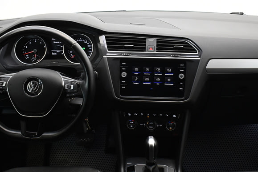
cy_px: 76
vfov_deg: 31.9
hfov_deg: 46.3
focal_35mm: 42
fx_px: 301
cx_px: 143
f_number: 3.5
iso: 1400
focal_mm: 18
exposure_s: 1/30
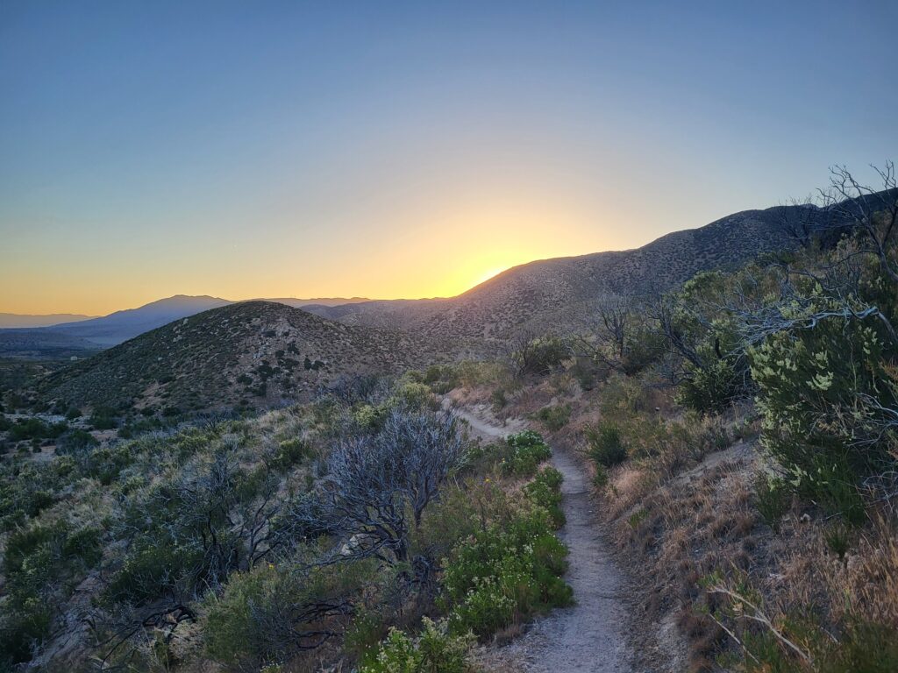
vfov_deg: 53.1
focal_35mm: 26
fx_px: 674
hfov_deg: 67.3
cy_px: 336
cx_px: 449
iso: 40
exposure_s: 1/707
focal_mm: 5.4
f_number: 1.8
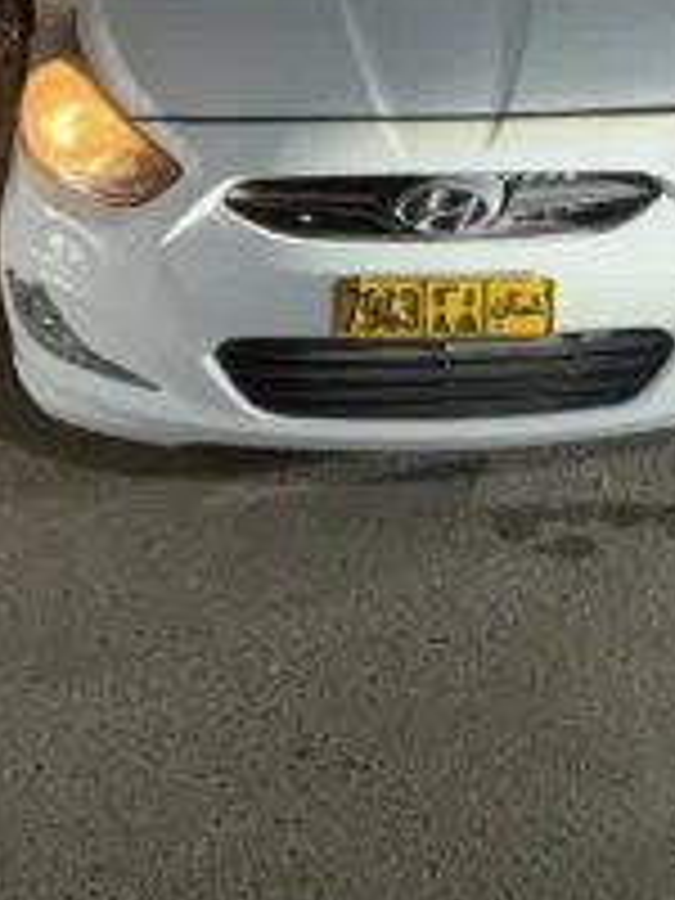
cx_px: 446
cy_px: 50
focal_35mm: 48
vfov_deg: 36.5
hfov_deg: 30.1
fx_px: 1248
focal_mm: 6.76
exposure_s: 1/49
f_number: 1.78
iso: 640
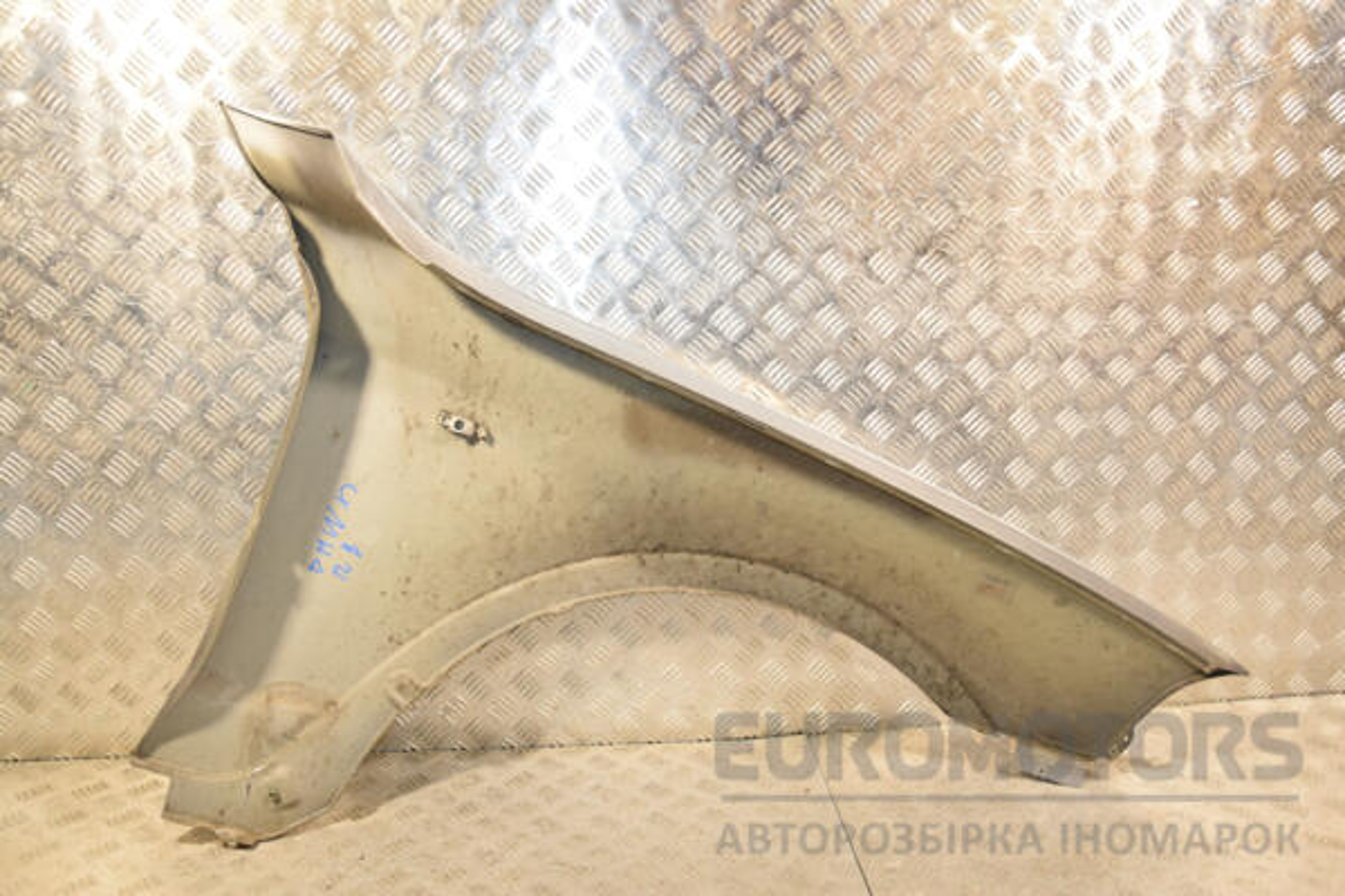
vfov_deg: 47.9
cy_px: 448
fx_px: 1009
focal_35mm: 27
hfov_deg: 67.4
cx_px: 672
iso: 800
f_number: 5
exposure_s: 1/200
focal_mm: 18
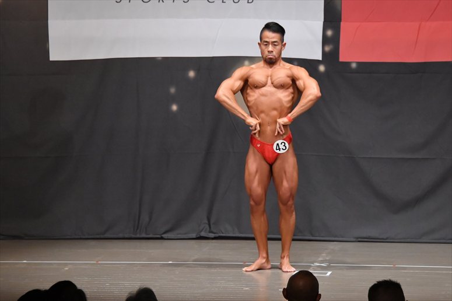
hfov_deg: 10.2
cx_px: 226
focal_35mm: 202
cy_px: 150
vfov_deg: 6.8
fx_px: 2535
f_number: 5.6
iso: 6400
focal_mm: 135
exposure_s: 1/400
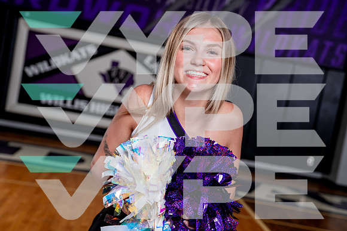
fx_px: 517
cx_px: 174
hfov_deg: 37.1
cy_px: 116
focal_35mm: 54
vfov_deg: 25.2
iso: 100
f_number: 4
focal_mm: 53
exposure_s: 1/250
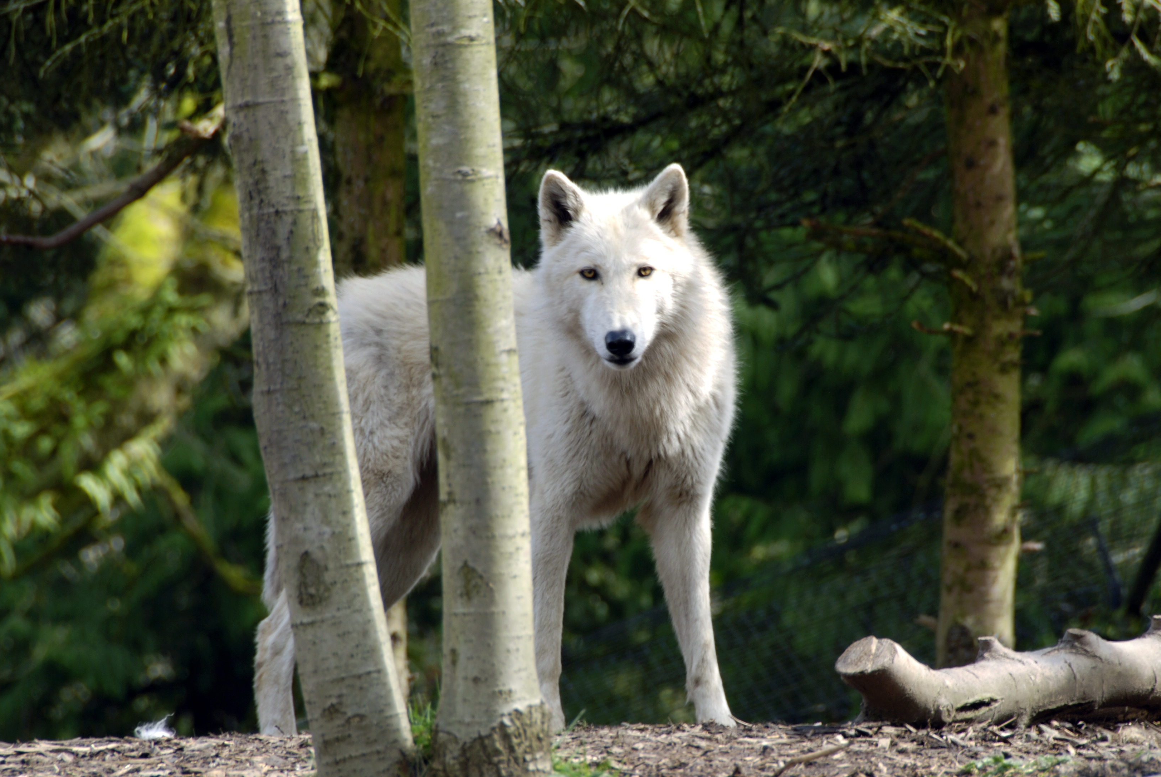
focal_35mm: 358
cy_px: 404
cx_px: 663
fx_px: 11559
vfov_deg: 3.9
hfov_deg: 5.7
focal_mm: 200
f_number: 8
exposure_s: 1/50
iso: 100
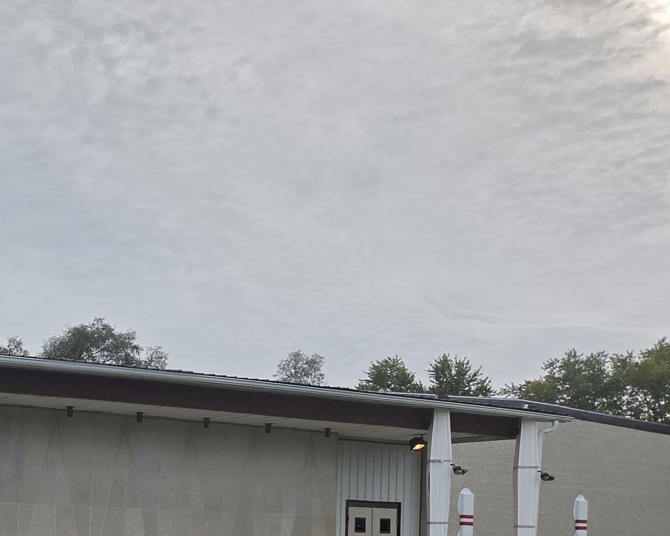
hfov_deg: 28.2
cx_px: -164
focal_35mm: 57
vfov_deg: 25.0
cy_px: 572
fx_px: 1130
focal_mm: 5.4
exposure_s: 1/3418
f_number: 1.8
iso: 80
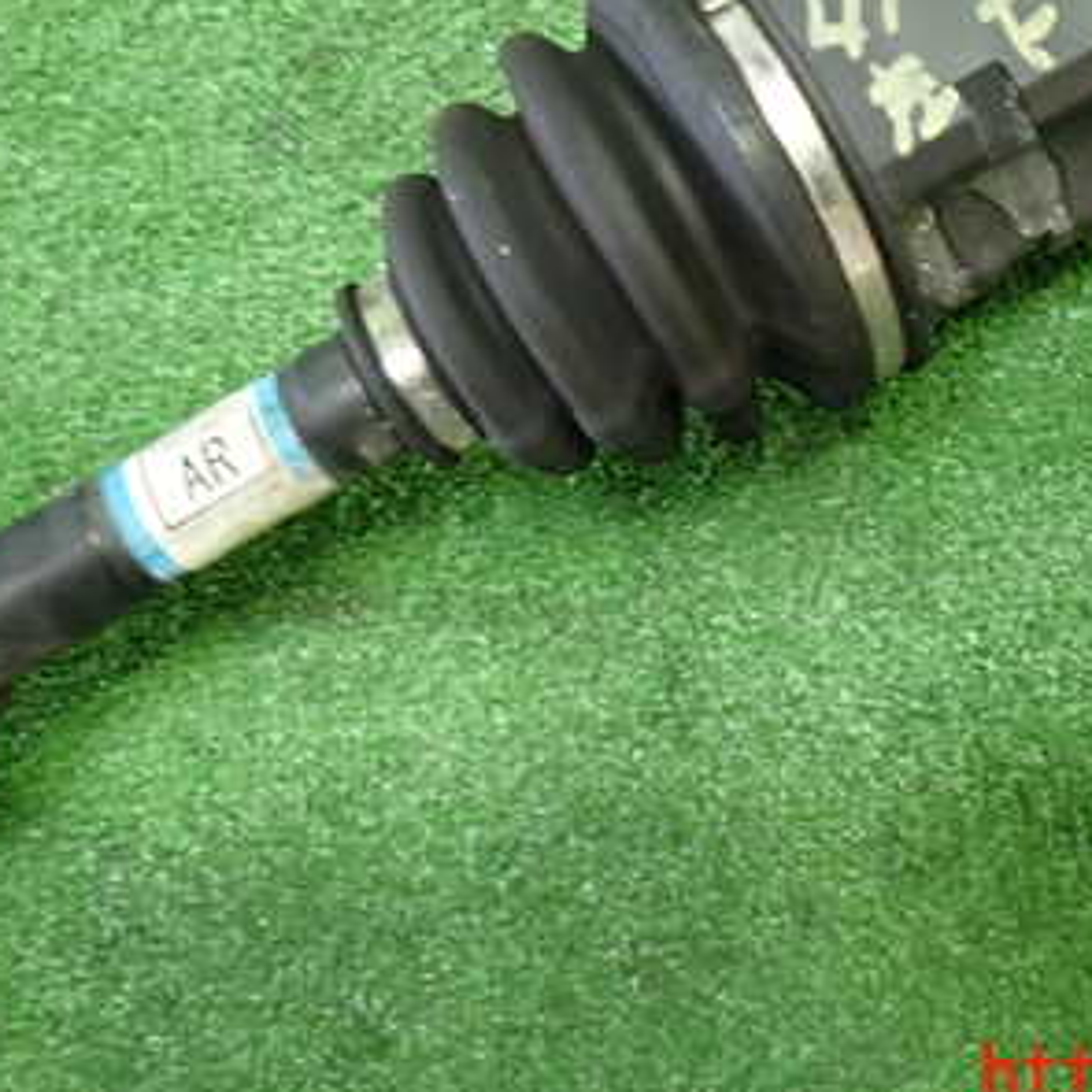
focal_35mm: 54
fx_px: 1927
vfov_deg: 31.2
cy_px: 292
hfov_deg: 31.4
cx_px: 707
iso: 320
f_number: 2.3
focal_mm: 5.4
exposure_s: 1/30
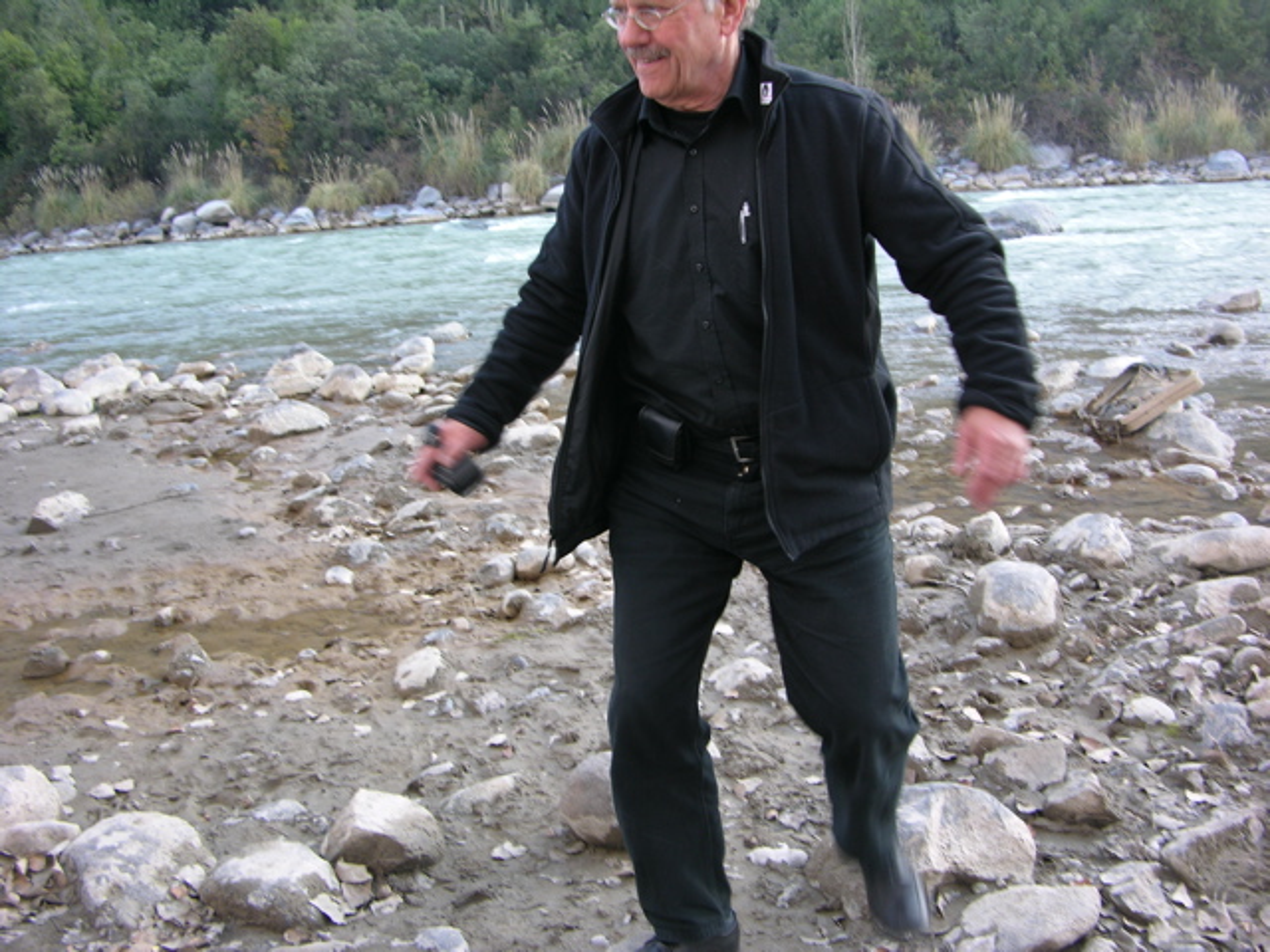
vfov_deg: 40.7
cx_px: 635
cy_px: 476
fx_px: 1284
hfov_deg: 52.6
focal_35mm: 35
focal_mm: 8.9
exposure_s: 1/35.6
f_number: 2.8
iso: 50
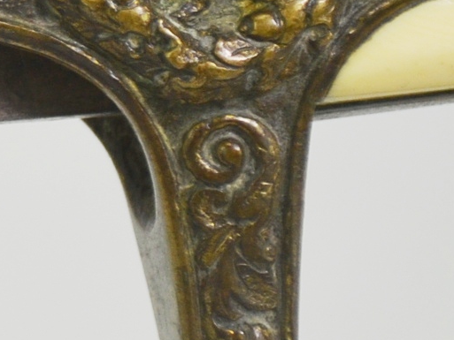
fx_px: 7254
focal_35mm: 553
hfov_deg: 3.5
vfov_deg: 2.7
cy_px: -18
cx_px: -505
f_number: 5.6
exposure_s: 1/400
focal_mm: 80
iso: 400
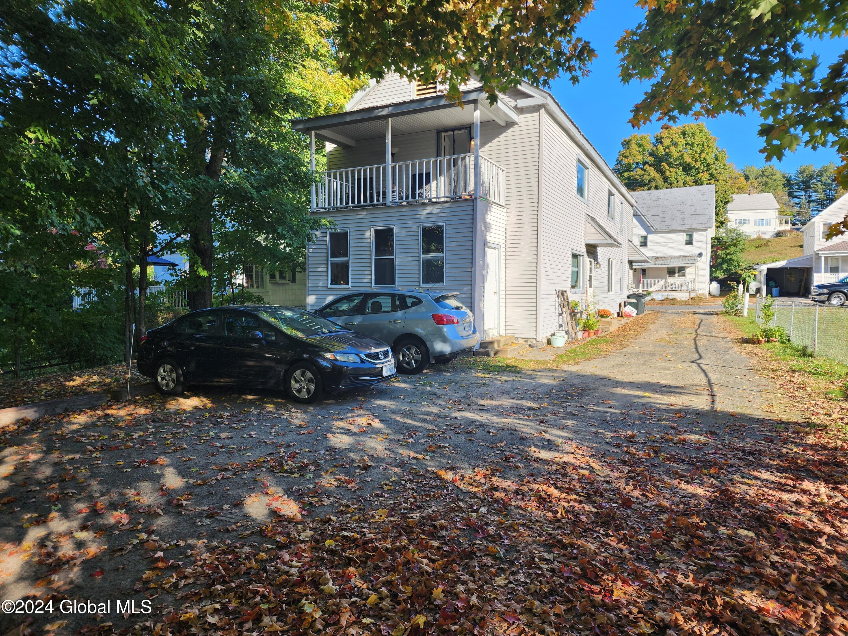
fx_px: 563
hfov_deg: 73.9
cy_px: 318
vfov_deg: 58.9
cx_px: 424
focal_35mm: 23
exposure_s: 1/185
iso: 12
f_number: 1.8
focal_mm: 6.4
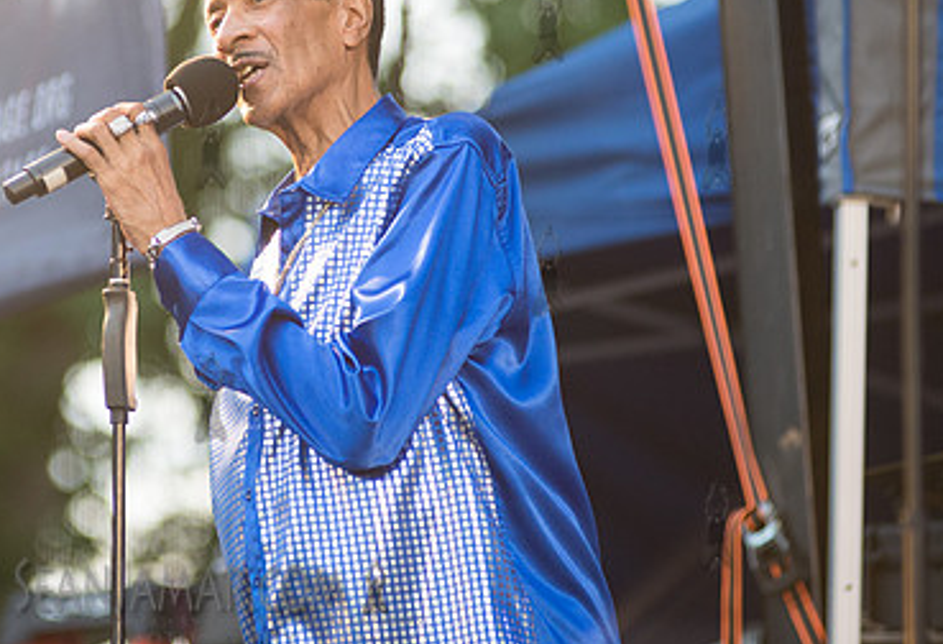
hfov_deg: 7.0
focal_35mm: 294
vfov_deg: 4.8
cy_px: 186
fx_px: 7759
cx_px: 290
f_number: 3.5
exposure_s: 1/320
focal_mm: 170
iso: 1250
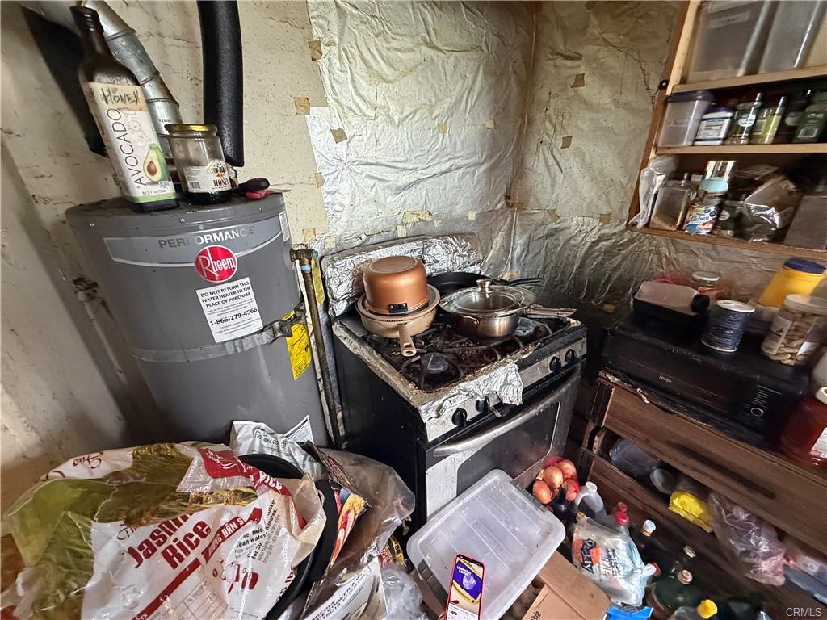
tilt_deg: -25.9
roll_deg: +0.1
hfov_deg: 102.1
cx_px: 414
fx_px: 334
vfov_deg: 85.7
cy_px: 310
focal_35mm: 14
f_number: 2.2
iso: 800
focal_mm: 2.22
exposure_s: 1/60
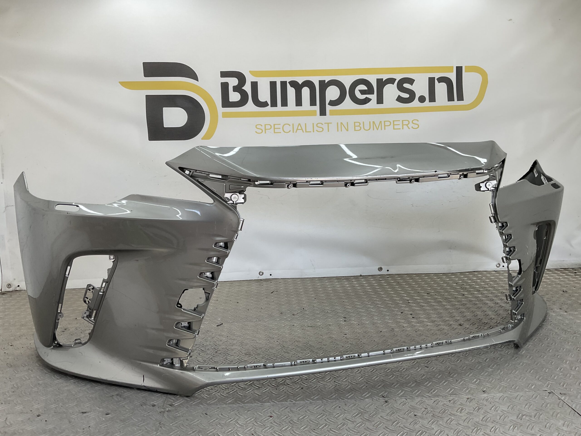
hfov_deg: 61.7
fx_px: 487
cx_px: 290
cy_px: 218
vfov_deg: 48.2
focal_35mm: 29
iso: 16
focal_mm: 3
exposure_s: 1/198
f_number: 1.8
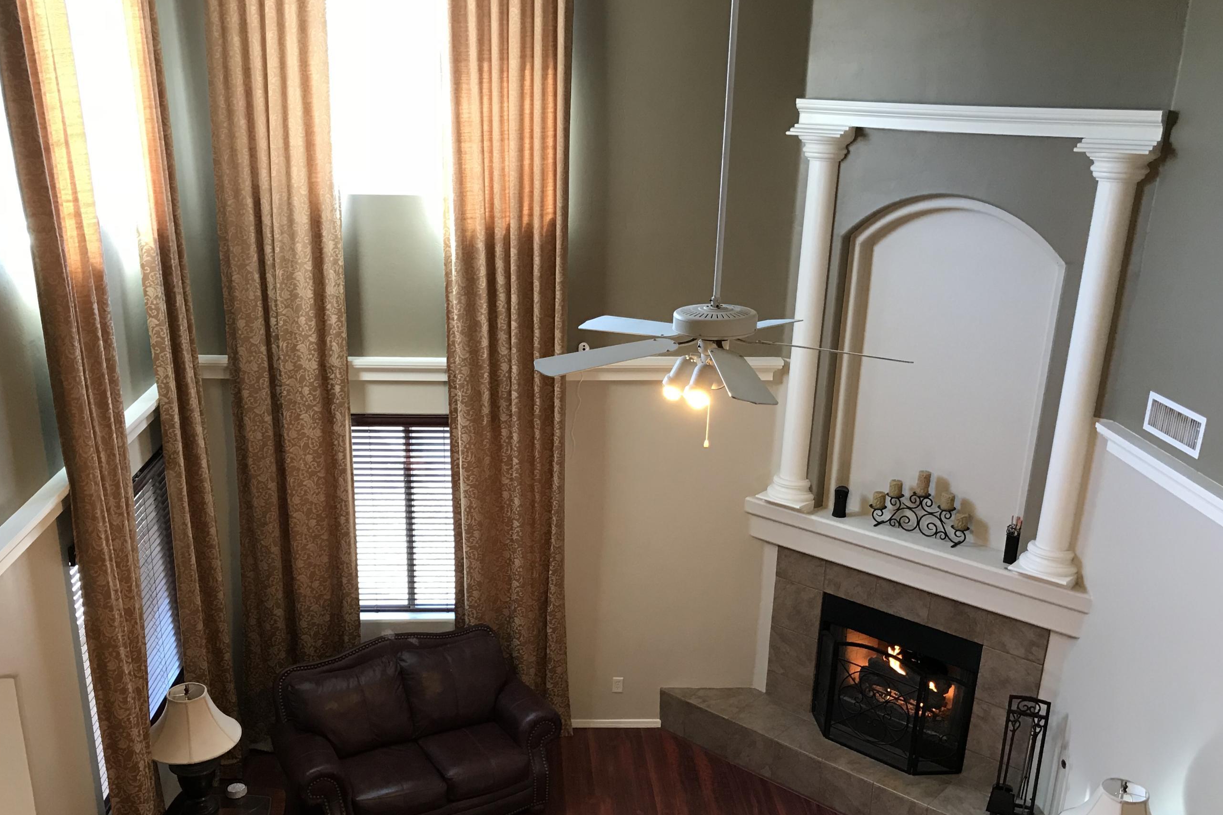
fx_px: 1155
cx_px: 539
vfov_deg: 38.6
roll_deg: -0.3
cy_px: 523
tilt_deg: -21.0
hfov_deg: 55.7
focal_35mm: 34
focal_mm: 3.99
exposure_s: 1/15
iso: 40
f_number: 1.8
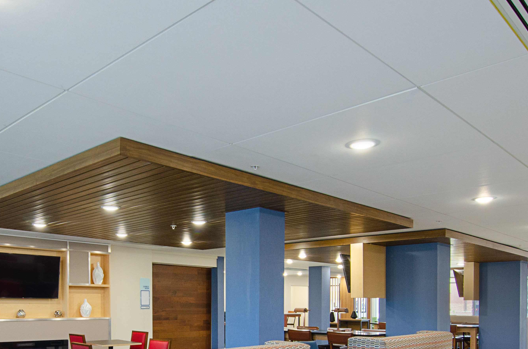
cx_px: 183
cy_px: 310
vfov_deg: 37.4
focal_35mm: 33
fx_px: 483
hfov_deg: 56.3
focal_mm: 12
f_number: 7.1
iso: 200
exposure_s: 2.5
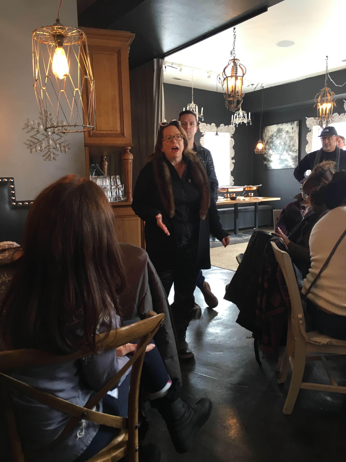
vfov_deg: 61.7
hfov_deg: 48.2
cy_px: 231
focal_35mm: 29
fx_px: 386
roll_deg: +2.1
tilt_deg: -8.3
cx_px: 173
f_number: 2.2
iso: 64
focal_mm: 4.15
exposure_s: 1/30
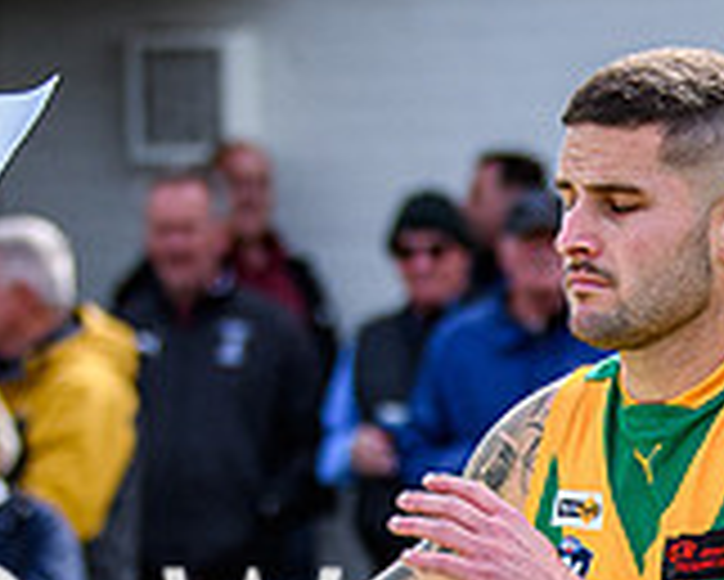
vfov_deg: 2.5
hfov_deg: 3.1
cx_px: 1017
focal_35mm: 614
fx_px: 13165
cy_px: 840
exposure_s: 1/5000
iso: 500
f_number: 2.8
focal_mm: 82
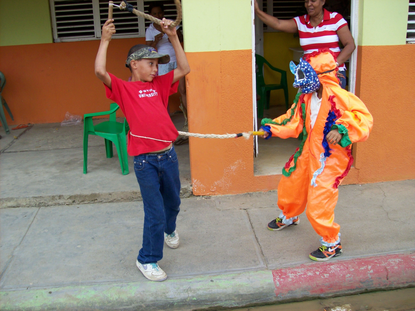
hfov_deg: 51.4
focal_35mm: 36
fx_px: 431
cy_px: 156
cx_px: 208
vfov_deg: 39.6
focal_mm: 6
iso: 80
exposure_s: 1/179
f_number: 2.7
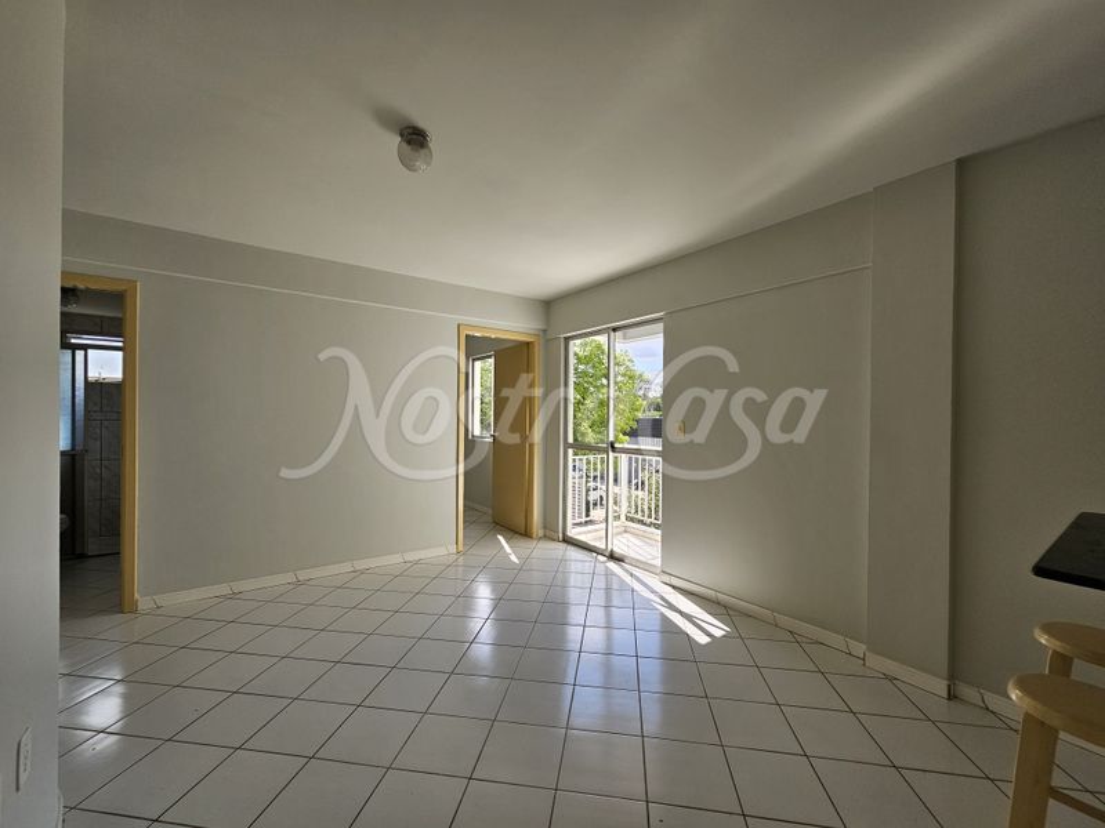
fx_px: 415
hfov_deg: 106.2
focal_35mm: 13
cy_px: 414
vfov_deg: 89.9
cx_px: 552
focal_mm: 2.2
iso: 50
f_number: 2.2
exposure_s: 1/359
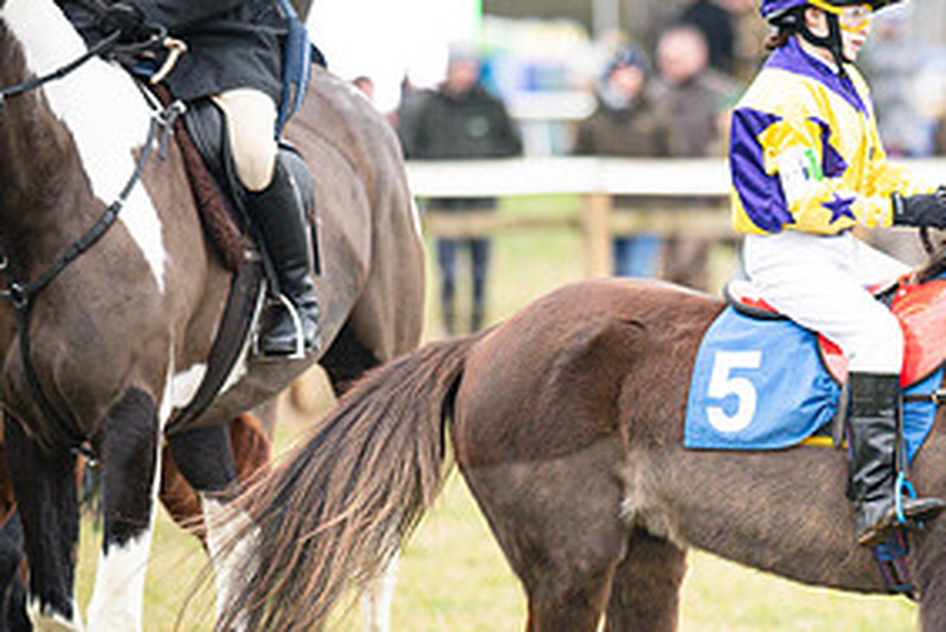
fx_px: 10884
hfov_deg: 5.0
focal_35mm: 414
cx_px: 893
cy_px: 453
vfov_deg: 3.3
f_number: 1.9
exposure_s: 1/1200
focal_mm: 135
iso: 800
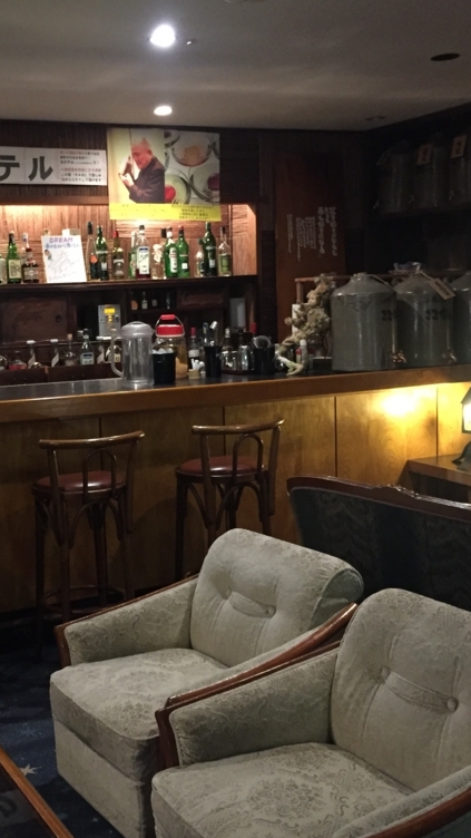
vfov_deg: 47.4
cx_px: 76
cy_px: 427
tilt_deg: -8.4
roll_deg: +2.0
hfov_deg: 27.0
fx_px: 955
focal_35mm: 43
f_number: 2.2
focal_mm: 4.15
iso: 500
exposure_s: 1/15
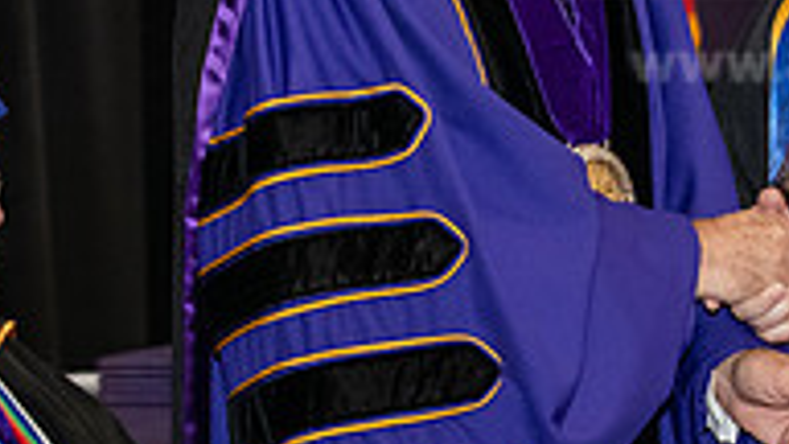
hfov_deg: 9.7
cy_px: 150
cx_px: 444
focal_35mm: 222
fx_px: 4644
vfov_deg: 5.5
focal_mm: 70
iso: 2500
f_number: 5
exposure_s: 1/200
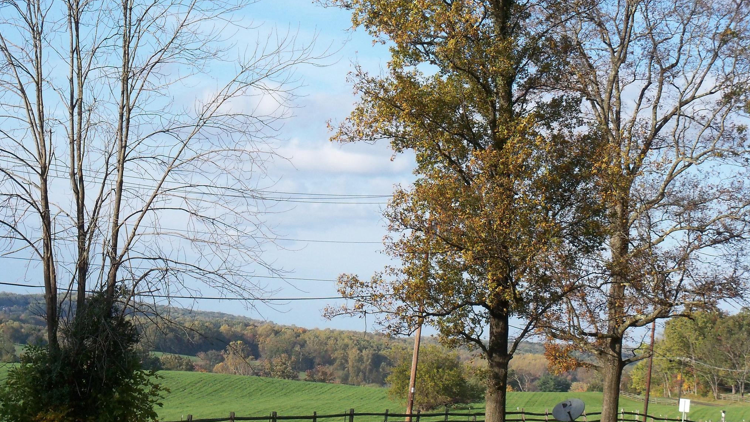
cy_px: 257
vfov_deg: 12.0
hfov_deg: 21.2
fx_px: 2009
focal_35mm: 101
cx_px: 372
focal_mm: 16.3
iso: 200
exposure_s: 1/800
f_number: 4.2
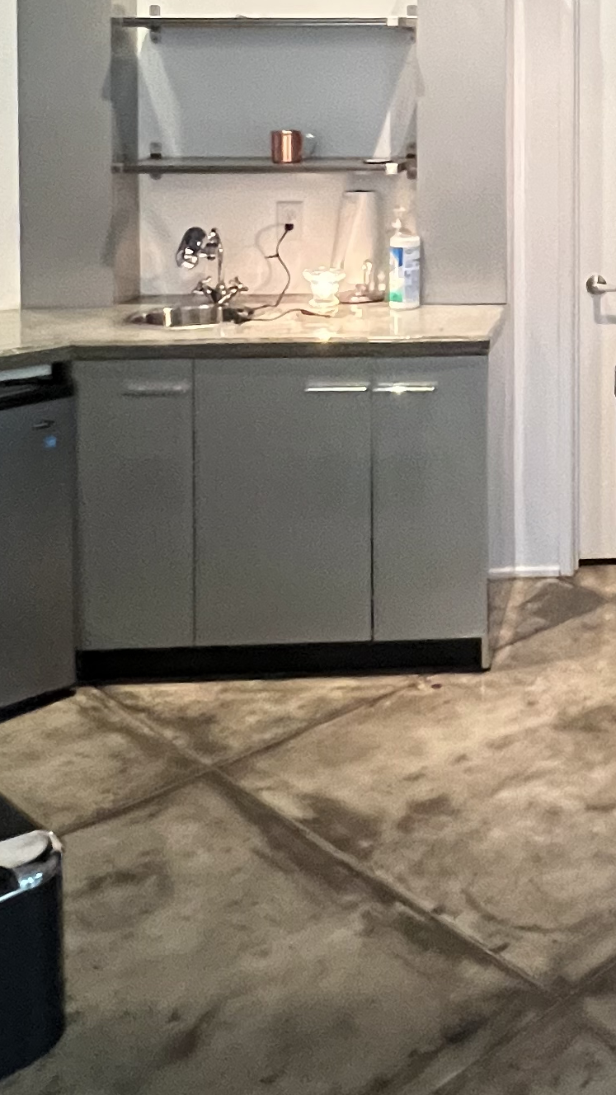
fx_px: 1249
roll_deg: -0.1
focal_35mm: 43
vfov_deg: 43.3
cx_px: 788
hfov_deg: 24.4
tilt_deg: -2.3
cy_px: 110
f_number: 1.8
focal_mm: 1.57
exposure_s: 1/60
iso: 800
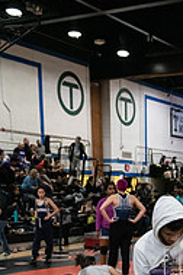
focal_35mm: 69
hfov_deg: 19.1
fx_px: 526
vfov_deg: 26.7
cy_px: 308
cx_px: 192
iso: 8000
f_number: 3.2
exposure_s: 1/640
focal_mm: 29
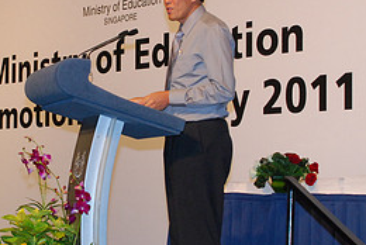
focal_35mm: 117
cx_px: 108
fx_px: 1192
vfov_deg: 11.7
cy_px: 110
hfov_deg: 17.4
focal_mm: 35
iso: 800
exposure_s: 1/60
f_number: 6.3
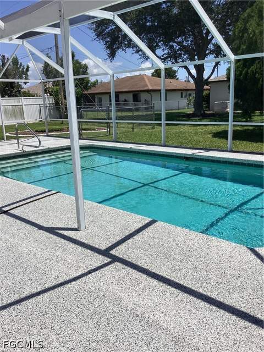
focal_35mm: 31
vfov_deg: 58.4
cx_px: 132
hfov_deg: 45.4
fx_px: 315
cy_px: 176
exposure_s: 1/1631
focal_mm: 3.3
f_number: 2.4
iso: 25
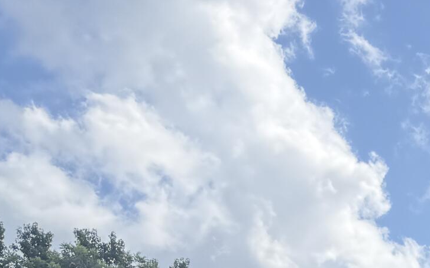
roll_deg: -2.3
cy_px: 662
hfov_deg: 16.1
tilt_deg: +2.0
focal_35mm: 105
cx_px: 825
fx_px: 1230
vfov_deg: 10.5
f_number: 1.78
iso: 80
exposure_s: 1/1337
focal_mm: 6.76
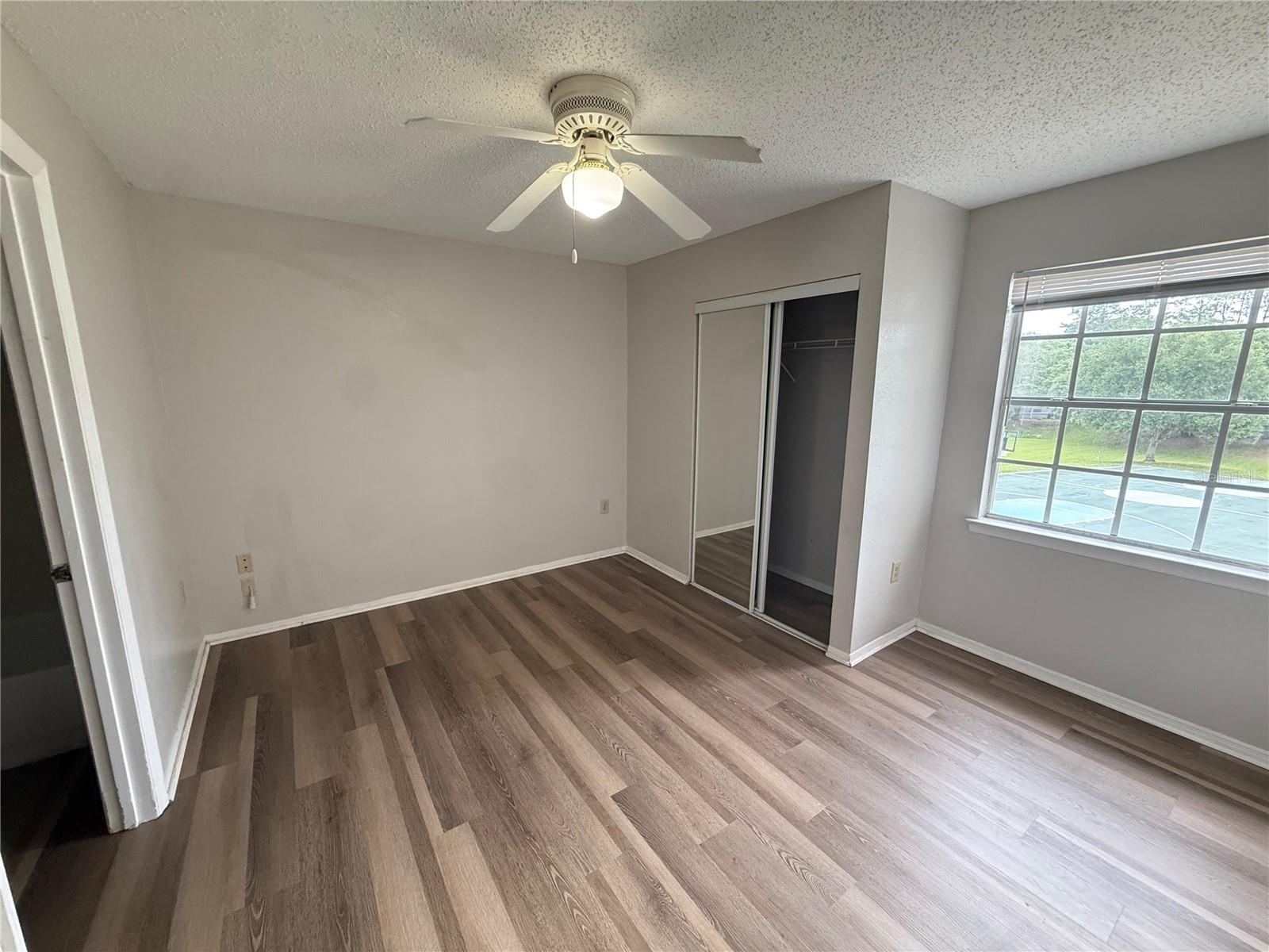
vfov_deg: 85.7
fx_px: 513
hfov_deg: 102.1
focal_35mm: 14
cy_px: 476
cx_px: 634
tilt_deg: -10.0
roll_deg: -0.5
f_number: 2.2
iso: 320
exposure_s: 1/84
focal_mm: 2.22
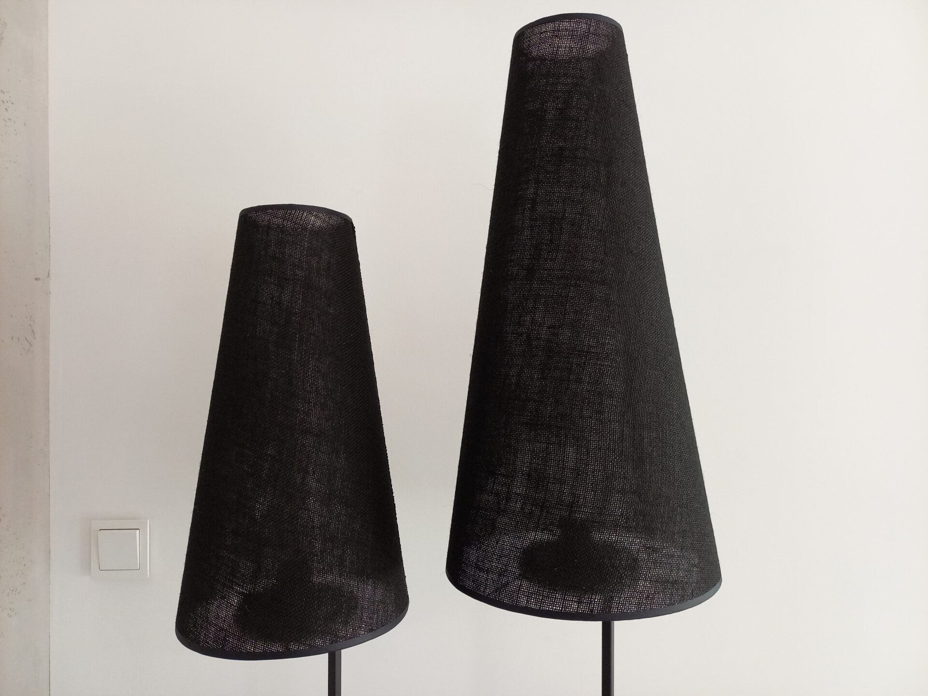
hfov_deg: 69.4
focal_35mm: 25
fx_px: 670
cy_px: 348
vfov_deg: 54.9
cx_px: 464
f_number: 1.8
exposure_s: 1/50
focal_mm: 4.65
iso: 160
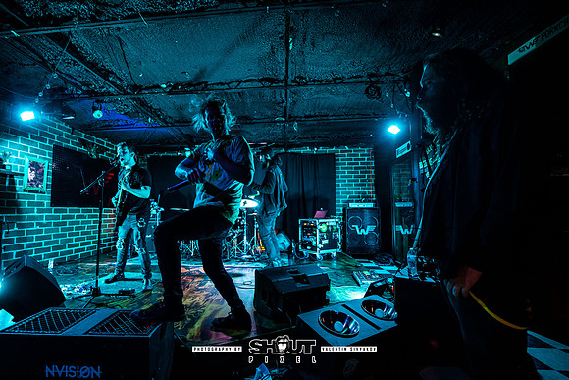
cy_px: 192
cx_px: 263
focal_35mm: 16
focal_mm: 14
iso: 2000
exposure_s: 1/200
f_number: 2.8
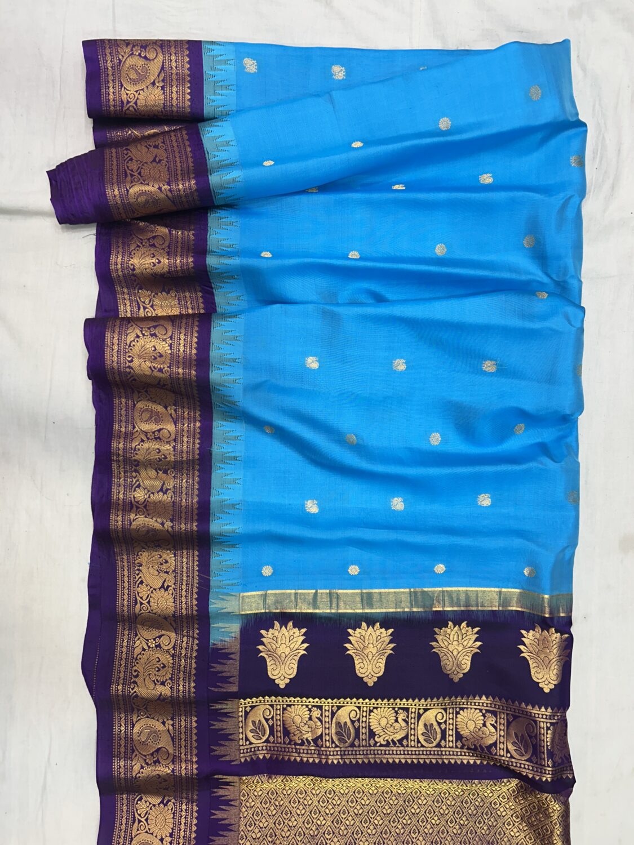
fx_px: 635
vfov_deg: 67.3
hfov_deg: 53.1
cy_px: 422
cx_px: 317
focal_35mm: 26
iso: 64
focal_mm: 5.7
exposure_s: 1/100
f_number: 1.5
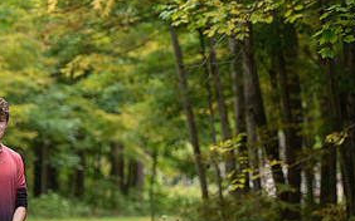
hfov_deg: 9.5
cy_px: 217
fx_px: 2128
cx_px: 0
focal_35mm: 220
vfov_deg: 5.9
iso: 500
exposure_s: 1/320
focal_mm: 105
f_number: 2.8
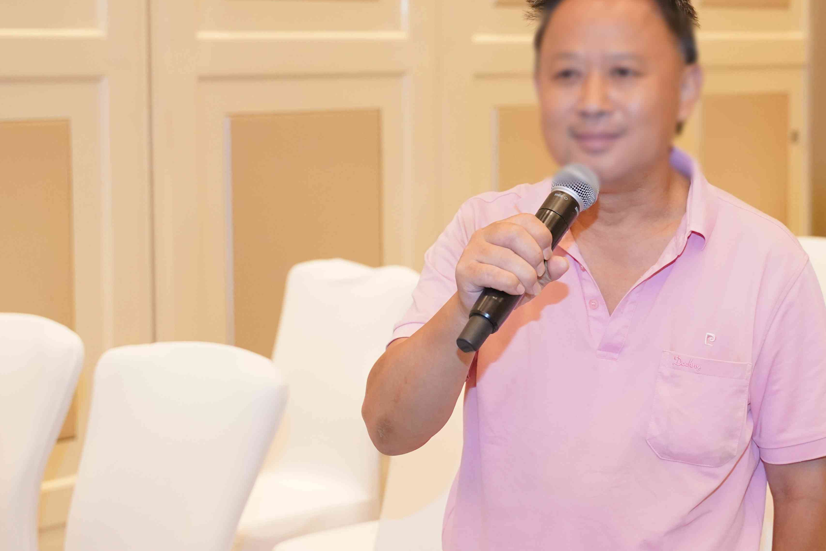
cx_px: 580
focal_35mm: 85
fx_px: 1951
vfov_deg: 16.0
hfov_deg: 23.7
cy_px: 180
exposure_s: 1/160
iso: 3200
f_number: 2.8
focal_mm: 37.7
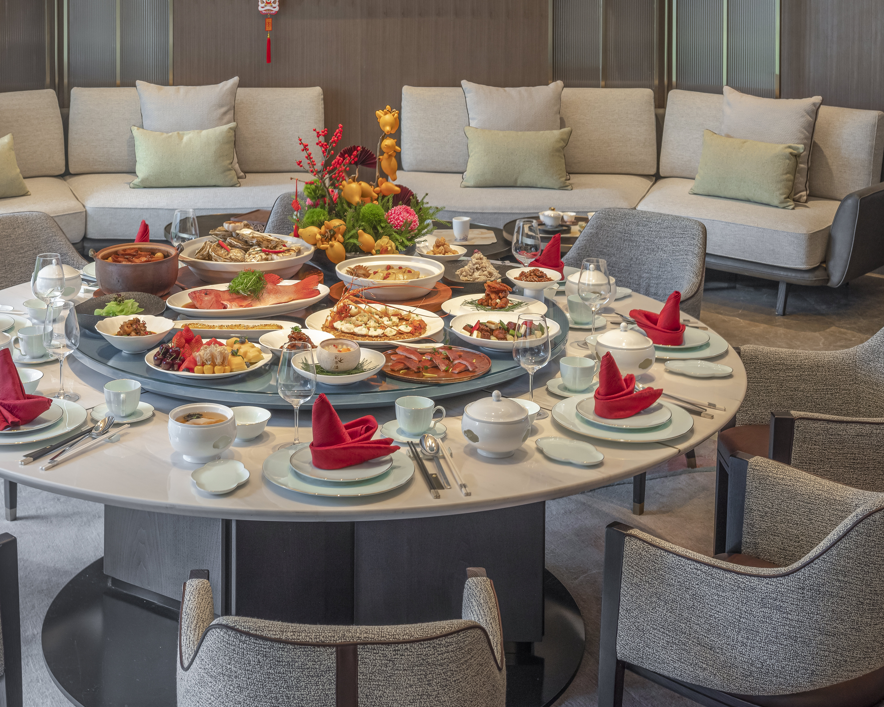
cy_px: 232
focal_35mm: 57
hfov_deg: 32.9
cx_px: 338
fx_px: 1491
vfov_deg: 26.5
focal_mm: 45
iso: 320
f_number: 9
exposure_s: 1/2
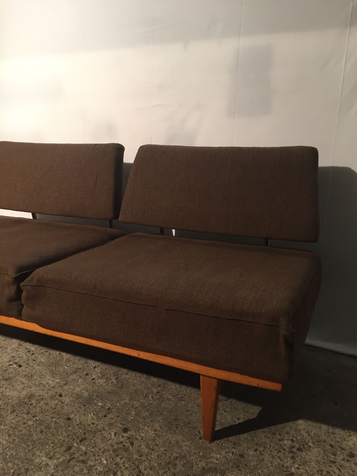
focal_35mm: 29
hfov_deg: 48.2
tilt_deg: -11.7
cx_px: 178
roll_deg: -2.1
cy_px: 238
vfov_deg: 61.7
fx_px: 399
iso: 125
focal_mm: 4.15
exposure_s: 1/33
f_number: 2.2
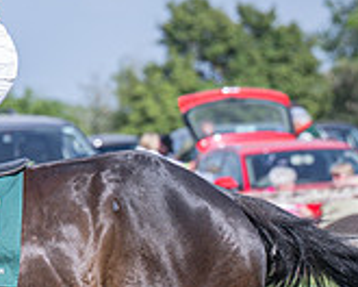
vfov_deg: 3.3
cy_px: 400
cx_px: 97
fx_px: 4969
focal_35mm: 469
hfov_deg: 4.1
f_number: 3.5
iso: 200
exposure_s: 1/1600
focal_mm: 100
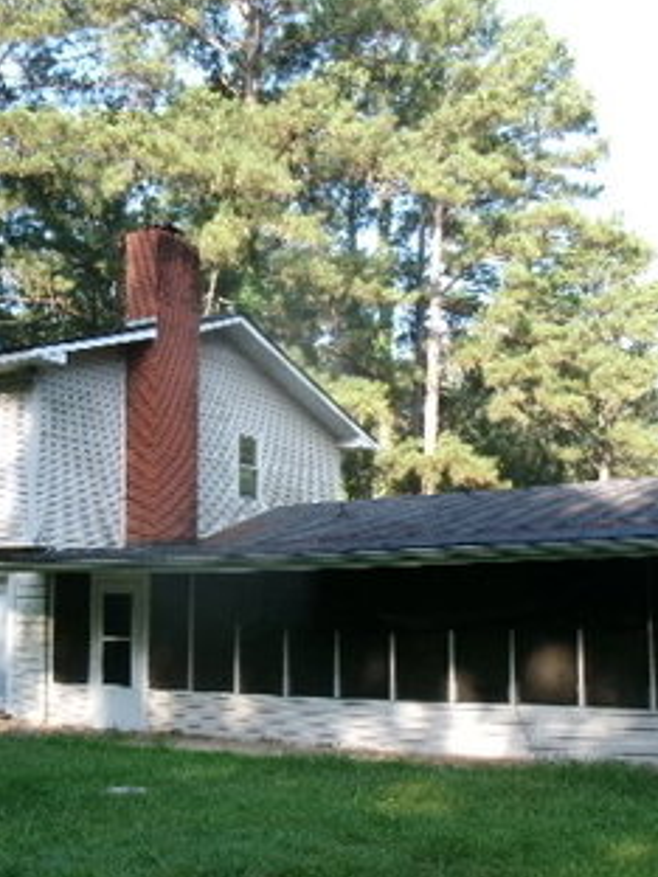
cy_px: 495
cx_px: 219
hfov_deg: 31.3
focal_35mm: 46
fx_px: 1166
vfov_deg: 41.2
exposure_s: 1/150
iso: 100
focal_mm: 5.1
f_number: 3.9
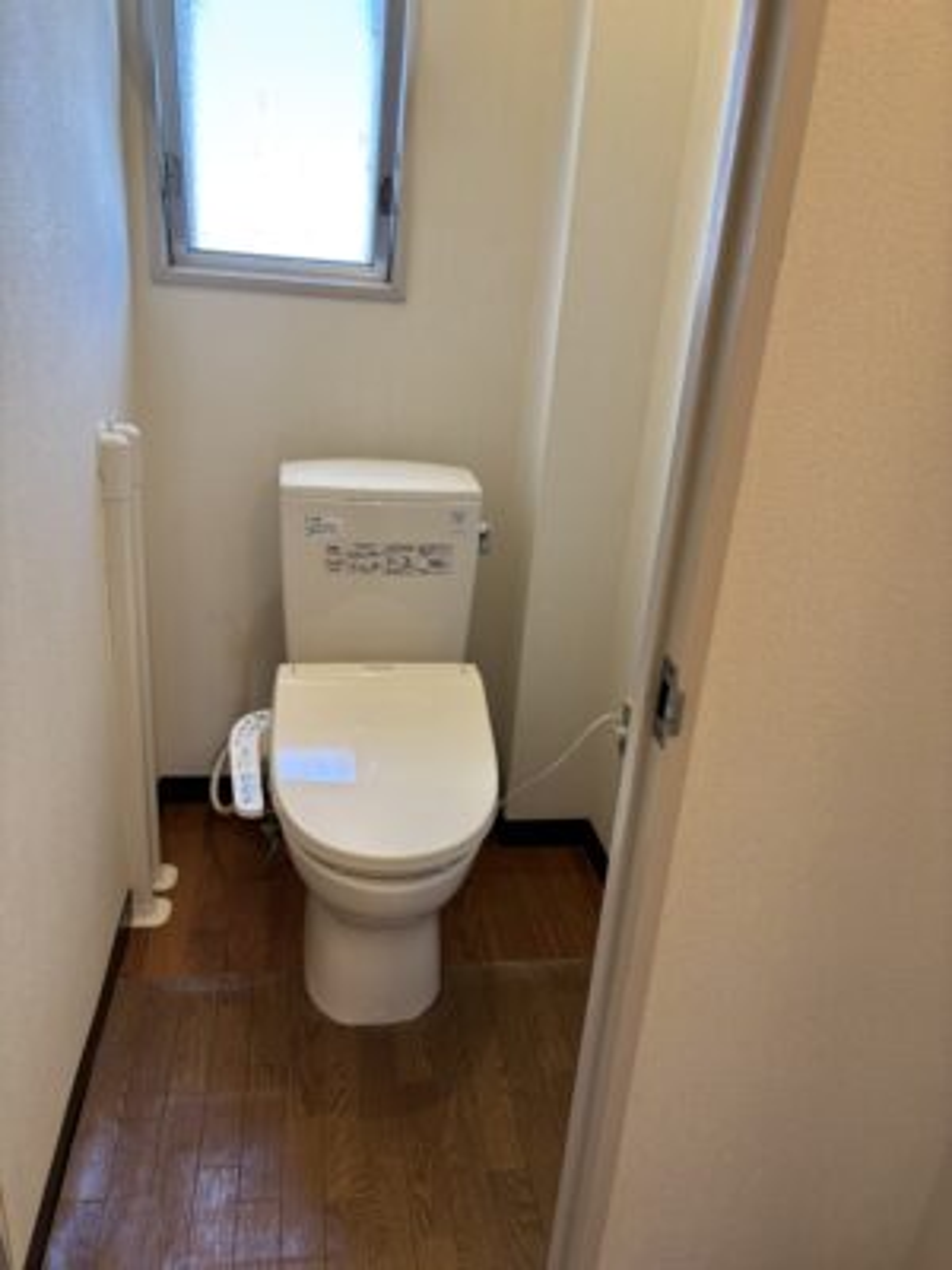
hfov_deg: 53.1
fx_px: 953
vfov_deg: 67.3
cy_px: 635
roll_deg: -5.1
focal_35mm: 26
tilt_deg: -22.2
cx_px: 476
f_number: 1.6
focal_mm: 5.96
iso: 100
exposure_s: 1/120
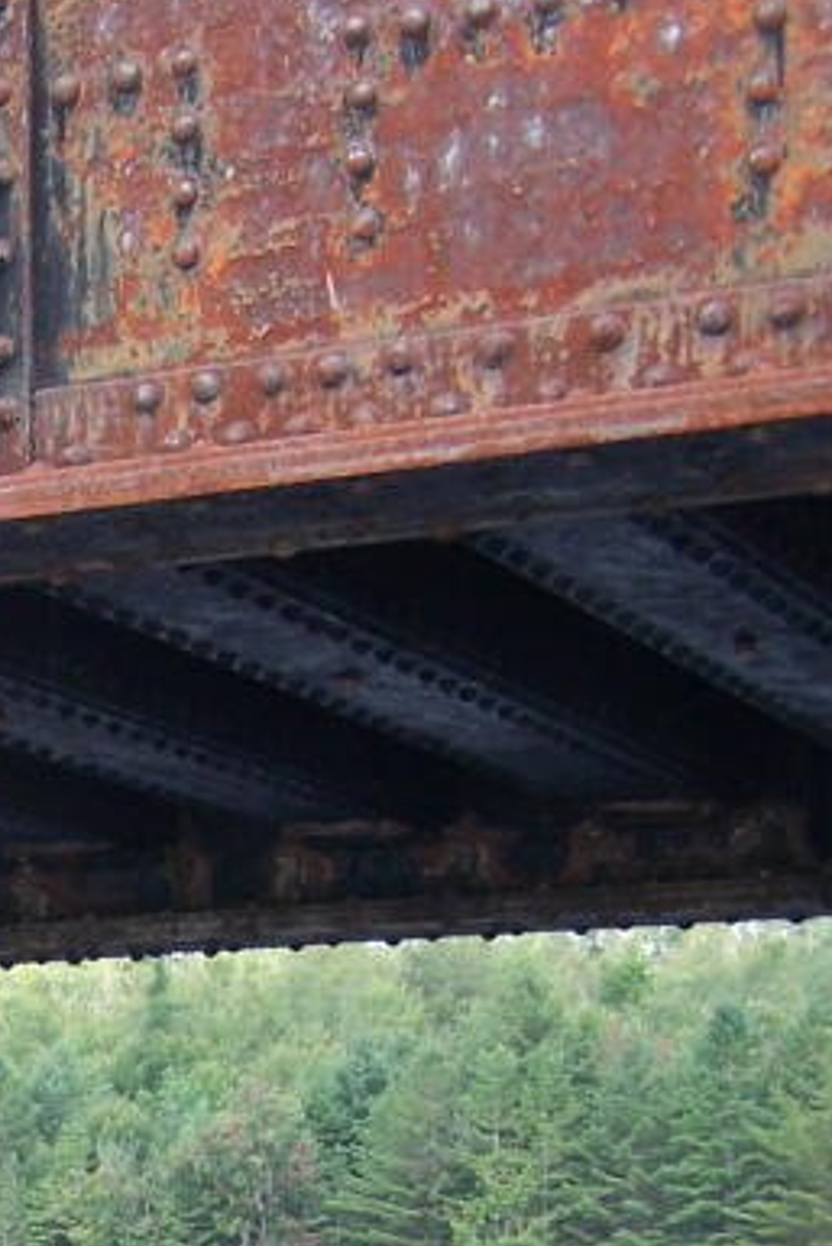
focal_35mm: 105
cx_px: -508
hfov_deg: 12.3
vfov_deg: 19.0
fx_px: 3636
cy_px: 1194
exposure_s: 1/160
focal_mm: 6.3
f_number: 2.8
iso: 80
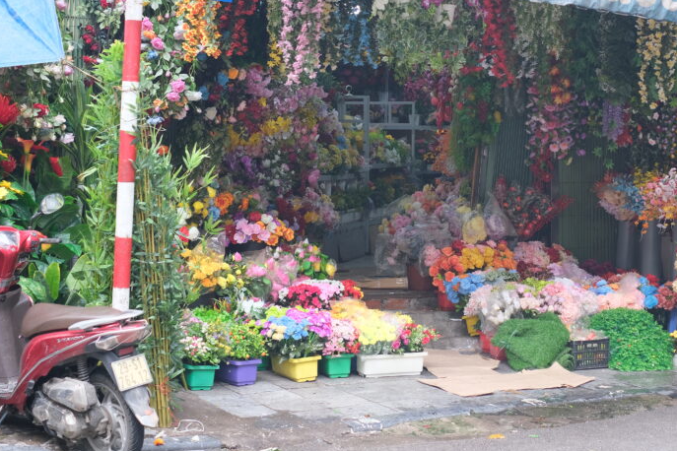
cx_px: 443
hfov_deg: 25.6
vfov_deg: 17.2
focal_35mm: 79
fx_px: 1486
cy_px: 145
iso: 320
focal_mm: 35
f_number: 2.2
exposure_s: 1/150
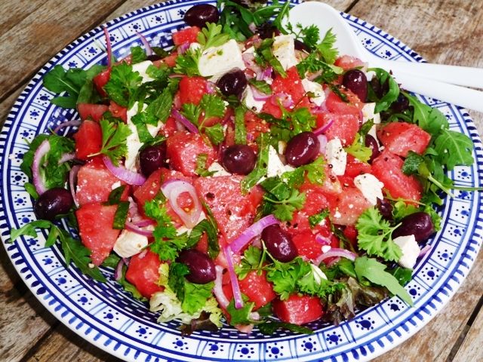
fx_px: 767
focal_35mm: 55
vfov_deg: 26.6
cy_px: 181
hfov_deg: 34.9
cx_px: 242
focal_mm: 9.3
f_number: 4.3
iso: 100
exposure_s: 1/30
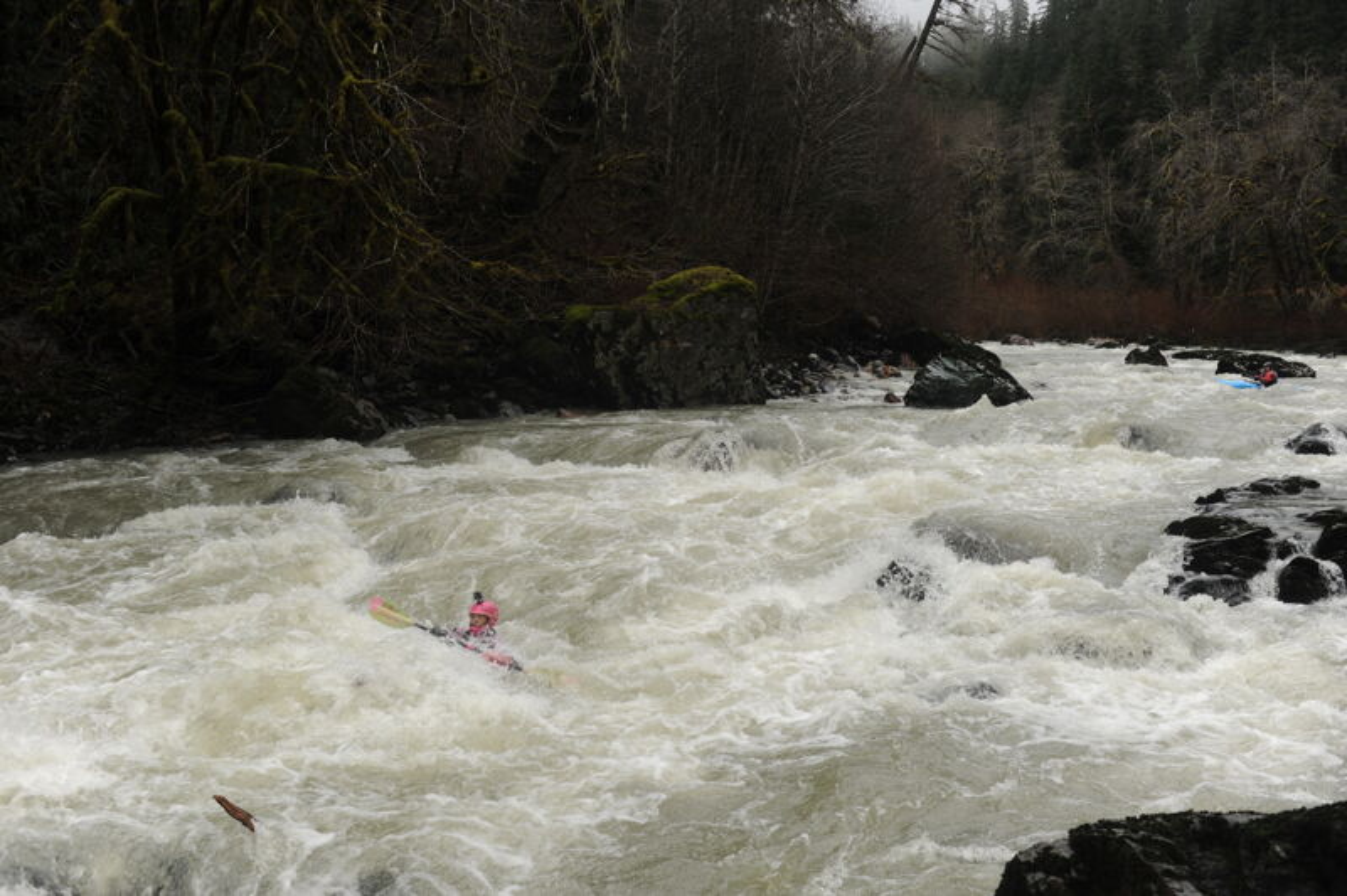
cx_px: 674
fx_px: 1308
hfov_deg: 54.5
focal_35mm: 35
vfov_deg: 37.8
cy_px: 448
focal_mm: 35
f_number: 5.6
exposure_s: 1/160
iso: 320
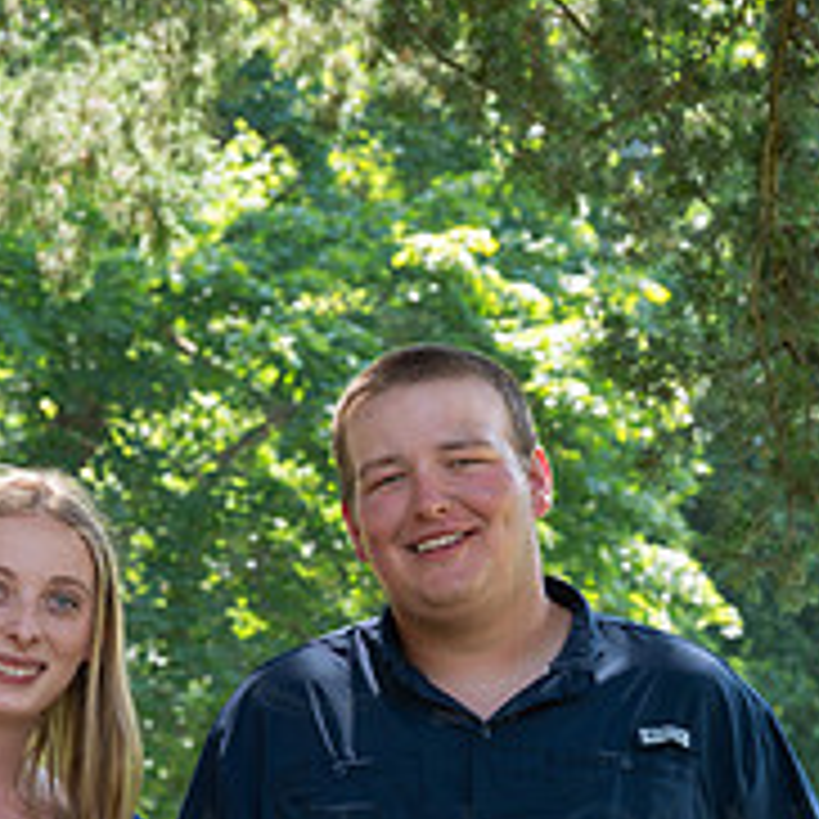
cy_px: 1004
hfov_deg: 10.8
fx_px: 4336
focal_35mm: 162
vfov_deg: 10.6
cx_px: 338
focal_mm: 77
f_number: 8
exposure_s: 1/200
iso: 800
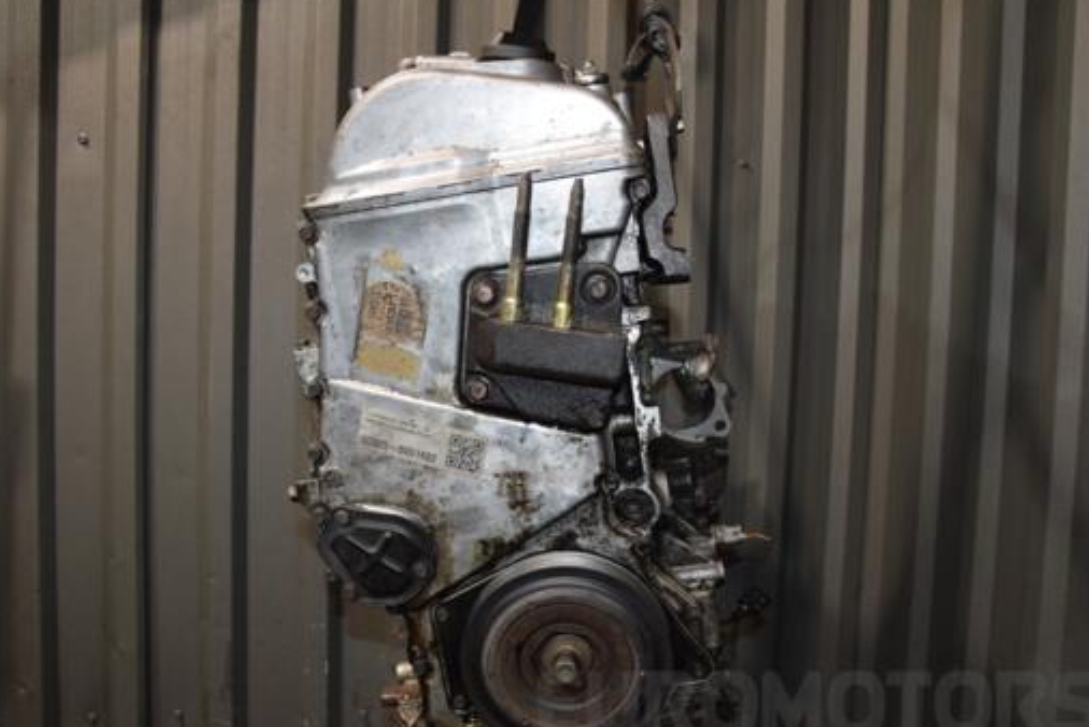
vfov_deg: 41.1
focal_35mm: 32
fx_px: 969
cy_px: 417
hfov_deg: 58.6
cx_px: 497
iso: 800
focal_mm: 18
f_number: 5
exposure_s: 1/60
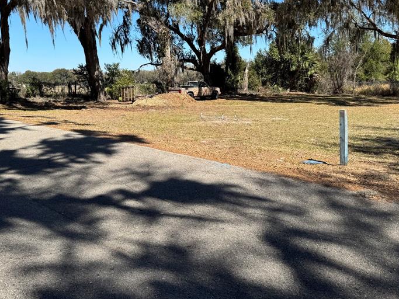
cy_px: 91
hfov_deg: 51.3
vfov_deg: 39.0
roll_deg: +0.9
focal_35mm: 36
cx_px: 178
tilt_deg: -1.2
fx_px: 415
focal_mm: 6.76
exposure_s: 1/3802
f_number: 1.78
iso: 80
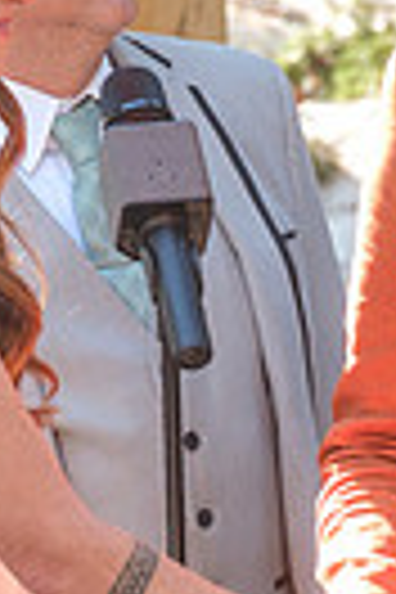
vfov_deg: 2.2
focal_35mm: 924
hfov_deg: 1.5
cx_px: 441
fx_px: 15245
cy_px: 533
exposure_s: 1/75
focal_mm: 140
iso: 400
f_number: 5.6
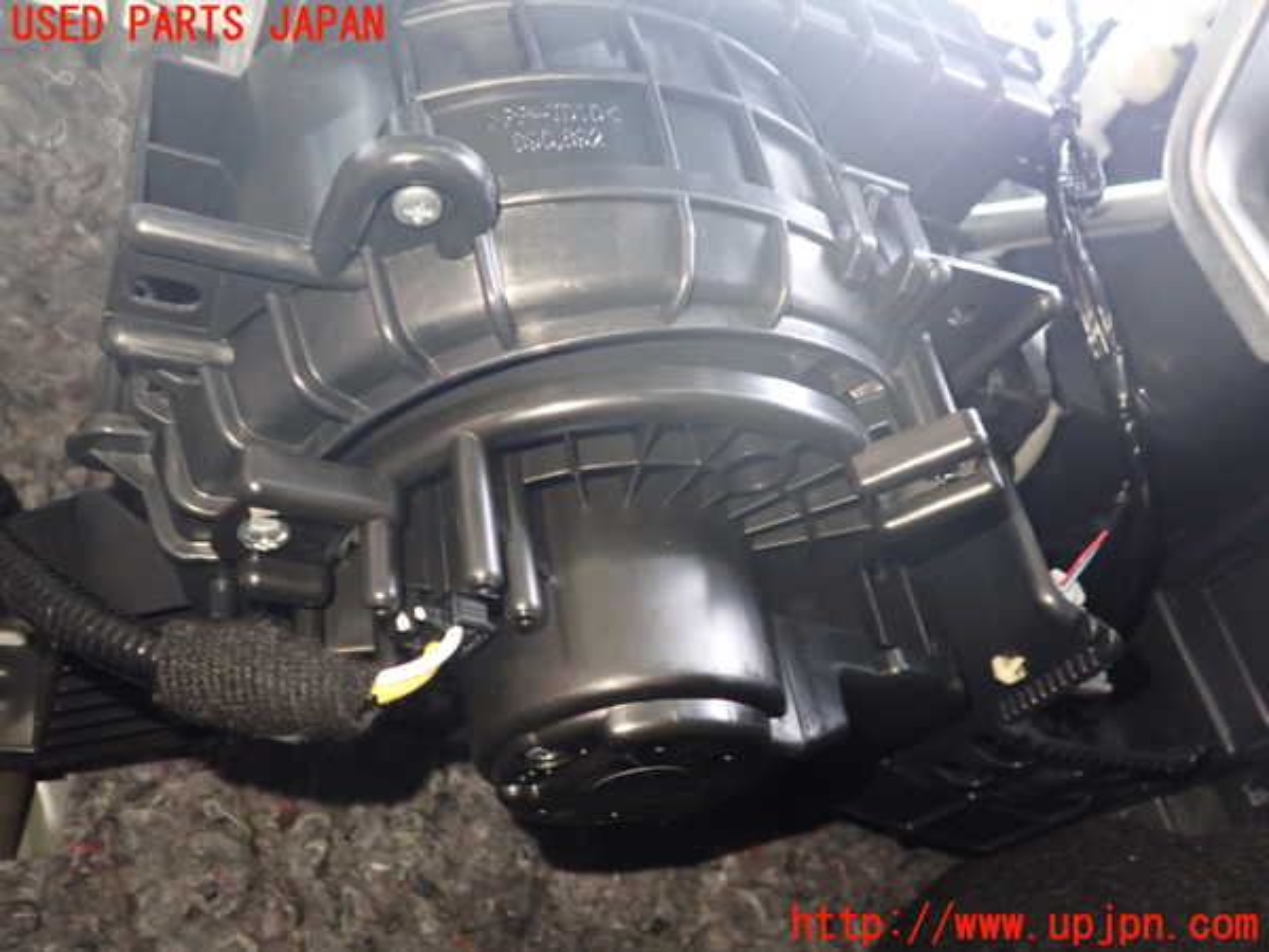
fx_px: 1100
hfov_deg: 60.0
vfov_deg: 46.8
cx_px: 634
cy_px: 476
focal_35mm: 30
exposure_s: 1/25
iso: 800
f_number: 2.3
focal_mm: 5.4
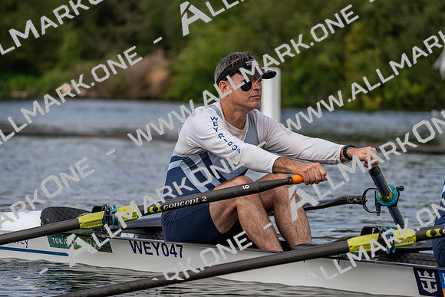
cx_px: 222
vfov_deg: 6.9
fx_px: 2473
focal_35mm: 200
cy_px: 148
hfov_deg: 10.3
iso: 320
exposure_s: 1/1600
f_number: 5.6
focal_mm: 200
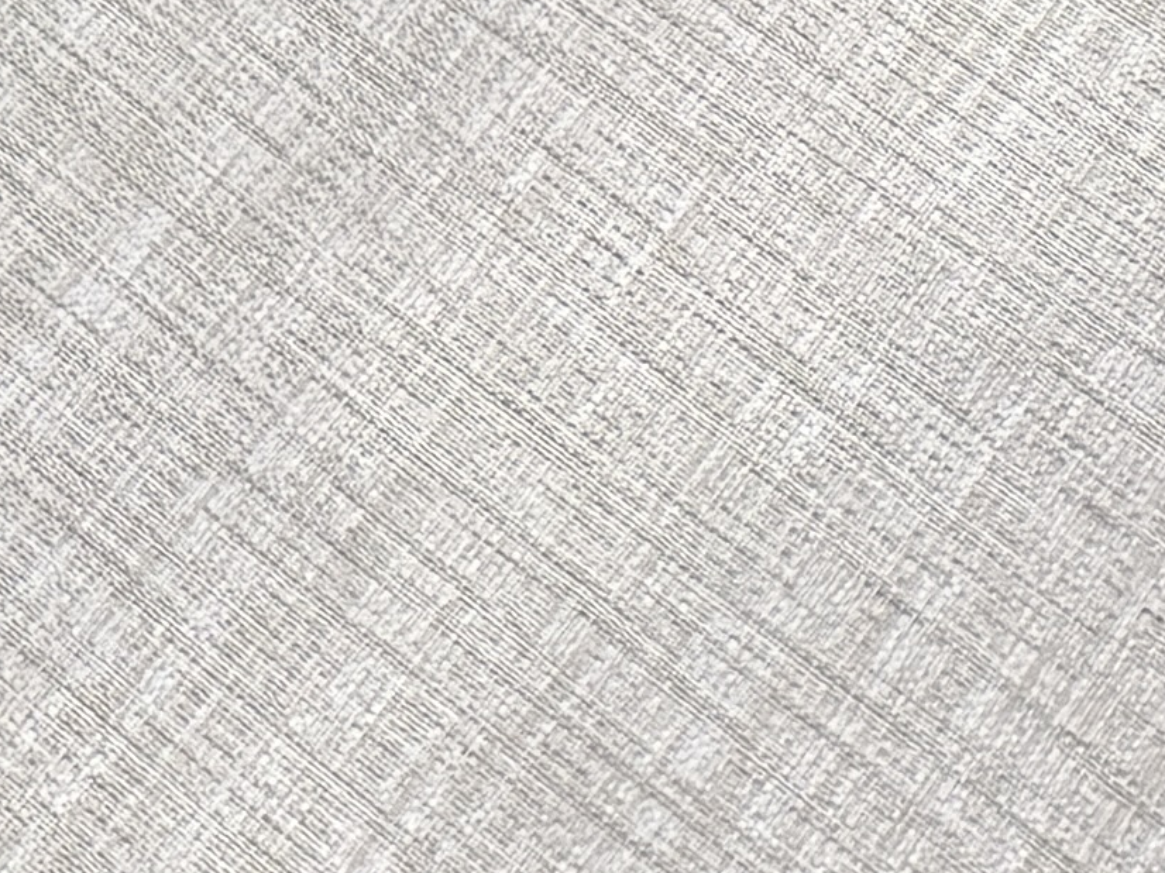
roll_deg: +6.0
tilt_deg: -39.2
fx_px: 5585
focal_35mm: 166
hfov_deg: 9.8
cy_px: -1998
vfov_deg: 7.5
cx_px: -2017
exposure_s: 1/120
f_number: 1.78
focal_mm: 6.76
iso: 125
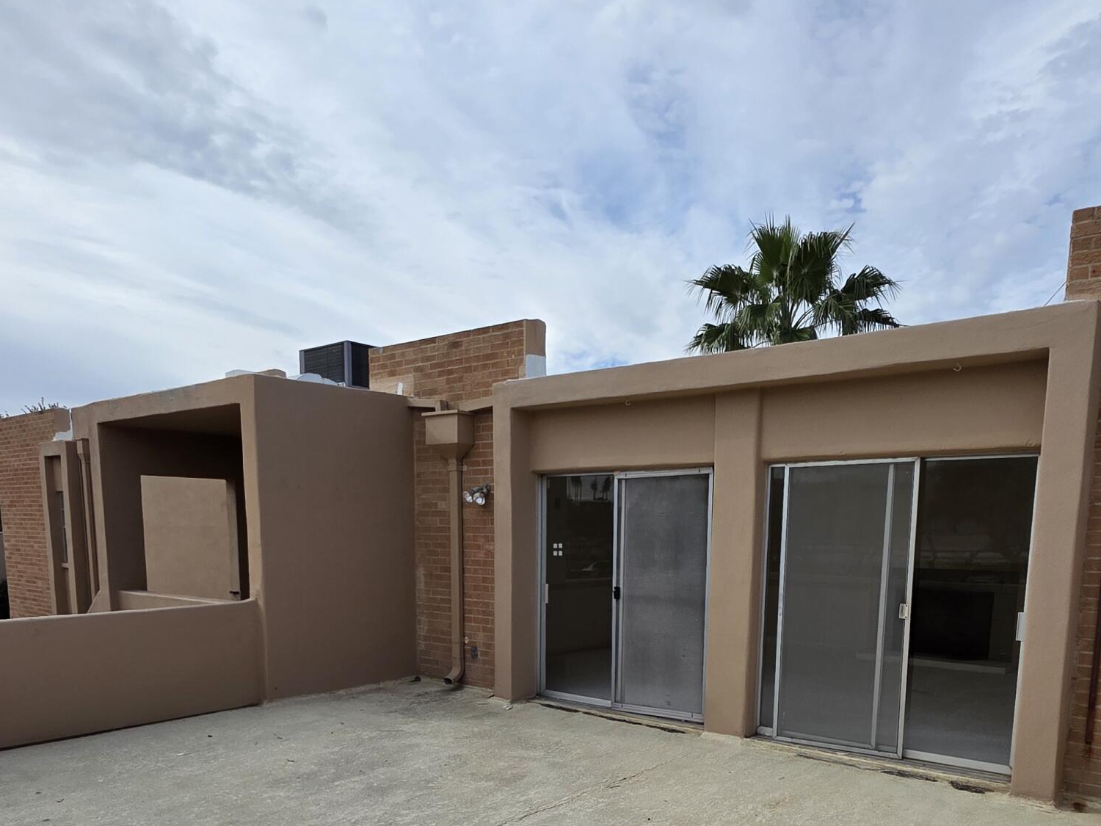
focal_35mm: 26
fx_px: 827
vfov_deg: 49.7
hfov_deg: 67.3
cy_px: 670
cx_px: 545
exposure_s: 1/2628
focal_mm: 2.2
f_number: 1.9
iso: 40
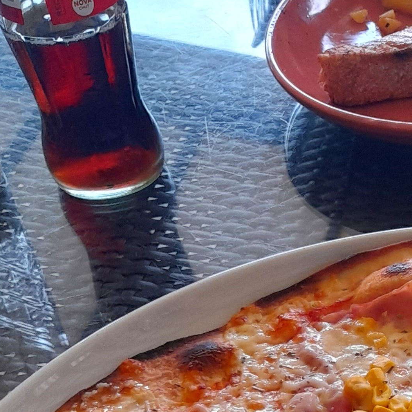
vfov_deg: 19.7
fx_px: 1131
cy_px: 459
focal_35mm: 84
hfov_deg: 19.3
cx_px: 508
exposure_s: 1/50
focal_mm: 4.6
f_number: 2
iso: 125
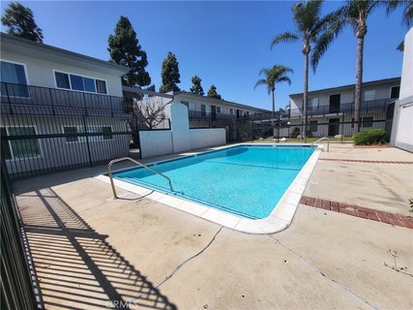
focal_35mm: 13
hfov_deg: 106.2
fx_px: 155
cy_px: 155
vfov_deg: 89.9
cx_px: 206
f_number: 2.2
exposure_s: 1/1414
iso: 32
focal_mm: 1.74
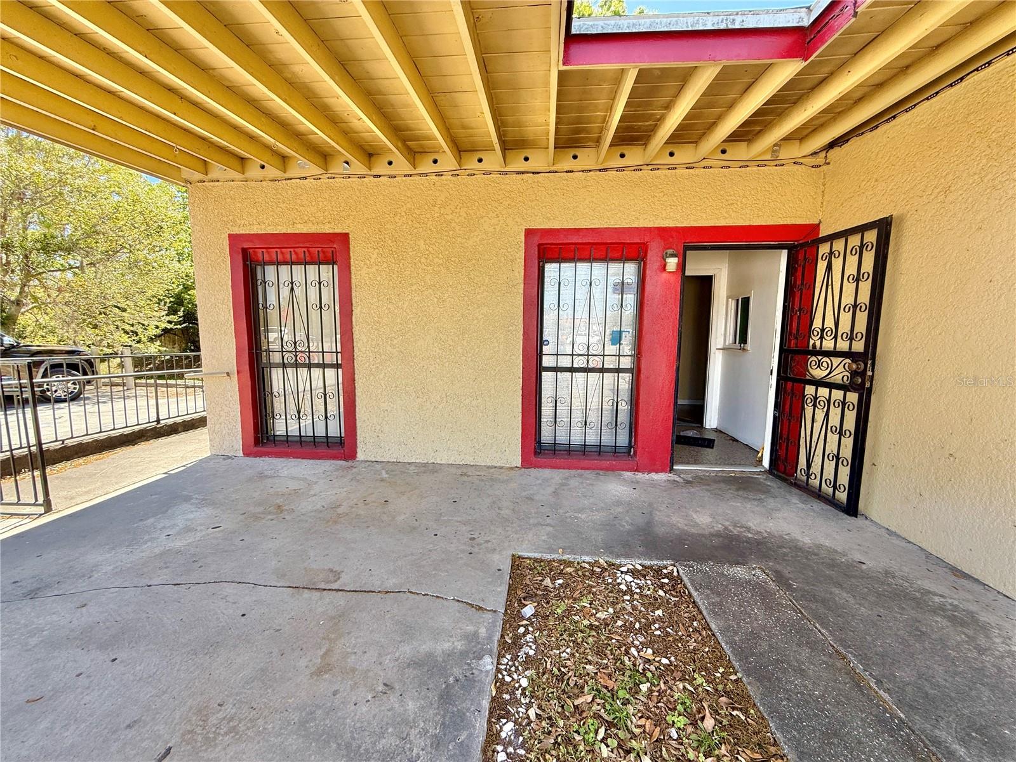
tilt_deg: -6.7
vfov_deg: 85.7
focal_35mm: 14
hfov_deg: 102.1
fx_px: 411
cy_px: 381
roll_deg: -0.9
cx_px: 508
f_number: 2.2
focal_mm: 2.22
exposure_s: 1/281
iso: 50
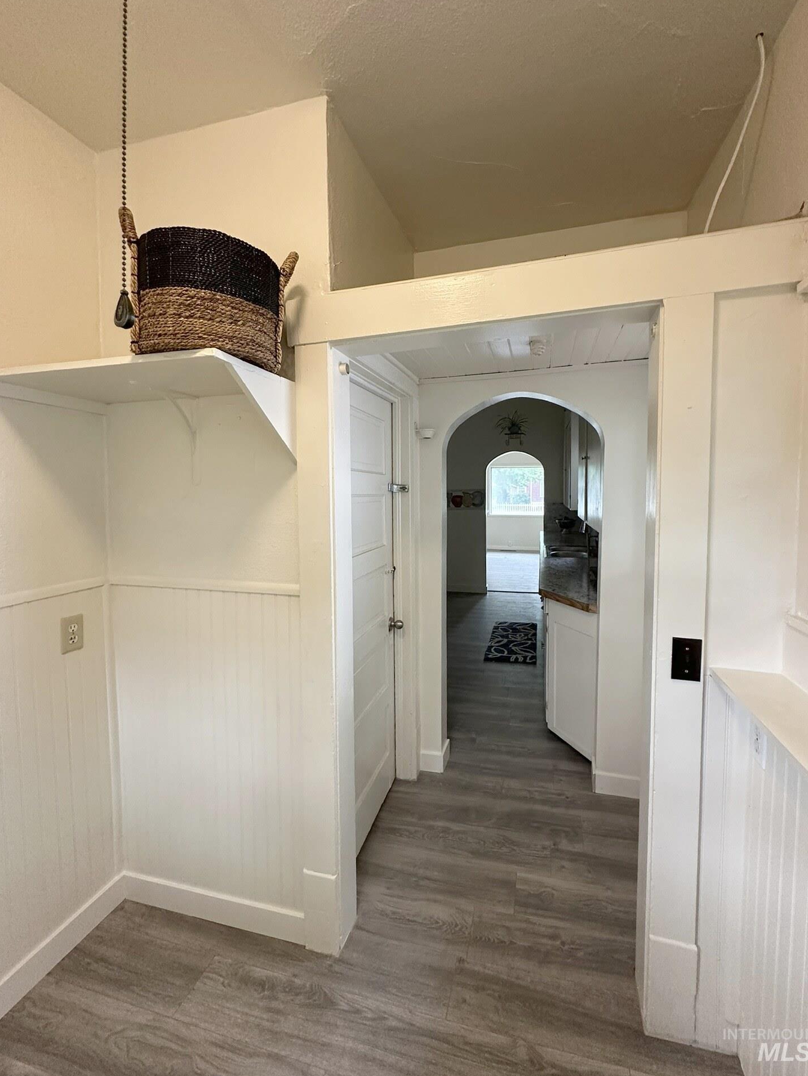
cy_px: 516
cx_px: 420
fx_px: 467
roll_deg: -0.7
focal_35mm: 15
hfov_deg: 81.7
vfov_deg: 98.1
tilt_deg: -1.1
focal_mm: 2.22
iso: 250
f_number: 2.2
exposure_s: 1/120
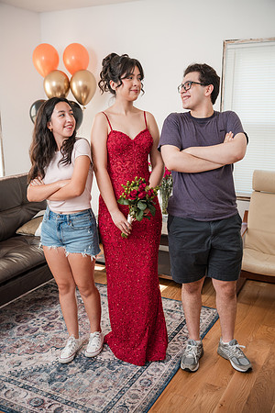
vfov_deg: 50.7
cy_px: 206
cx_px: 138
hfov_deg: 35.1
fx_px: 435
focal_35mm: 38
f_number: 3.2
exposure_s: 1/250
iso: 1000
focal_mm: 38
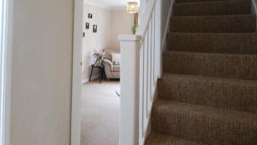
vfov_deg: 41.6
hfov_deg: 69.8
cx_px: 108
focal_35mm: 27
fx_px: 183
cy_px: 32
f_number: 2.8
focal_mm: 11
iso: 400
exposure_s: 1/13
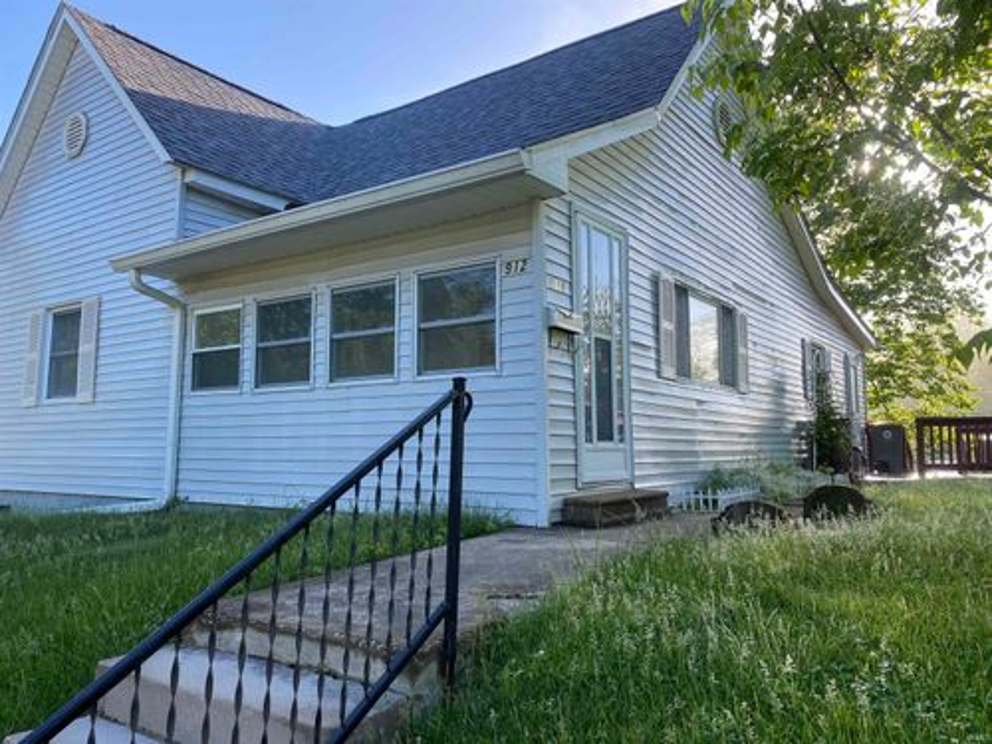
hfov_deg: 67.3
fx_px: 745
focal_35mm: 26
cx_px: 496
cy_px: 372
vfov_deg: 53.1
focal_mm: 4.25
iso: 32
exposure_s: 1/504
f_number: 1.8
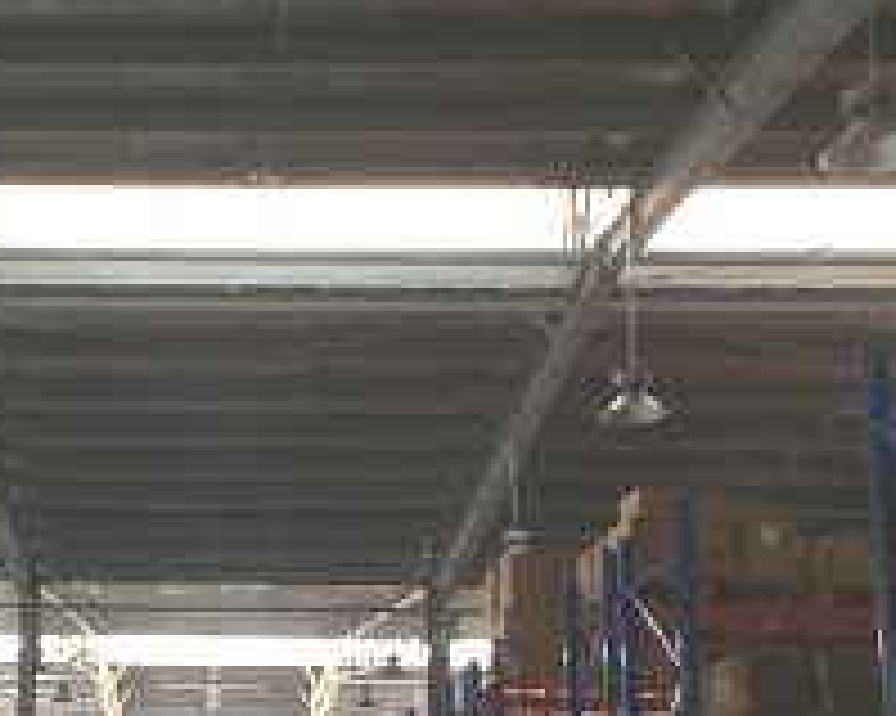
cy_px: 621
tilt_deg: +9.7
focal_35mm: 57
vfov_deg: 25.9
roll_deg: -1.7
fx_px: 1511
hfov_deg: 32.2
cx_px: 185
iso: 200
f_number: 2.2
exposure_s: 1/30
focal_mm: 4.15
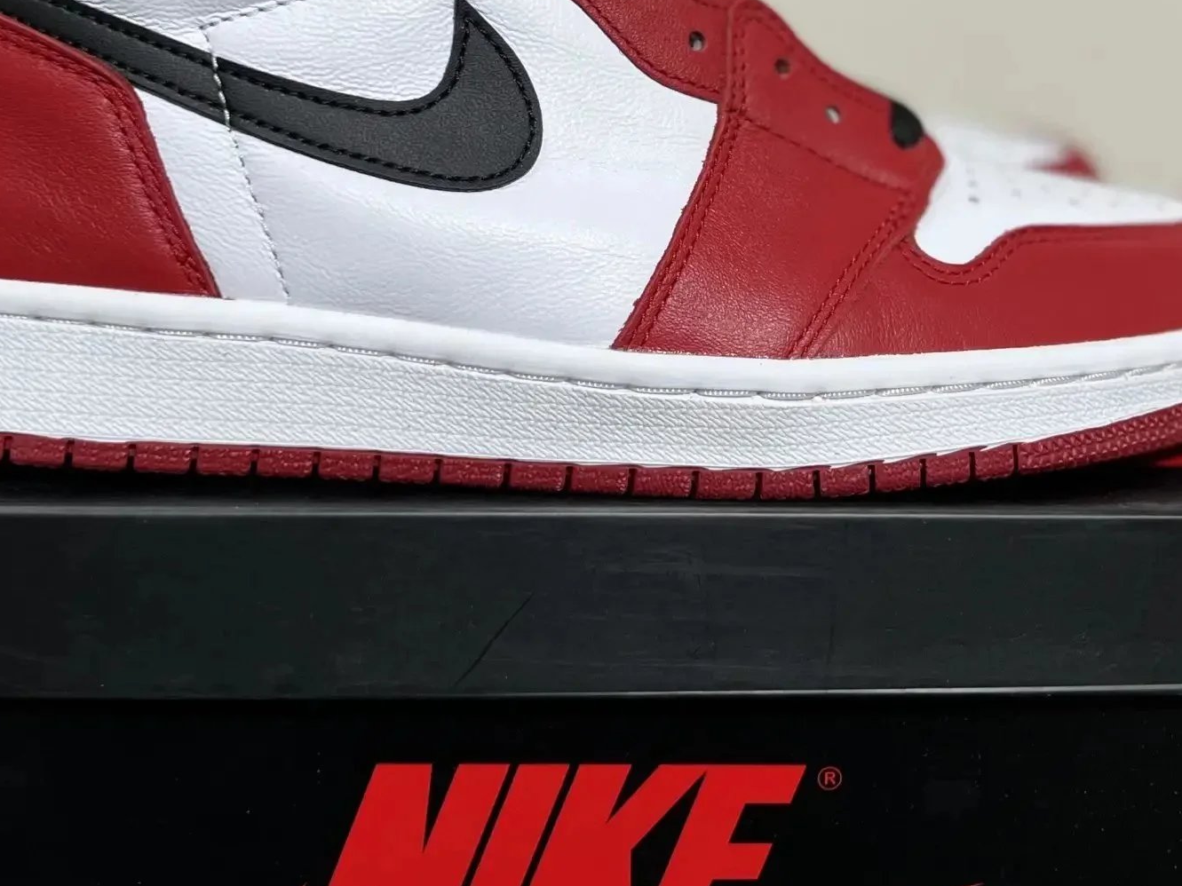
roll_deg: -2.1
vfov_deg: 28.1
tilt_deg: -5.2
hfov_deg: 38.2
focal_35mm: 50
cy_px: 104
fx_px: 1707
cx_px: 566
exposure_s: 1/121
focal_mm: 5.7
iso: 80
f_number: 1.5
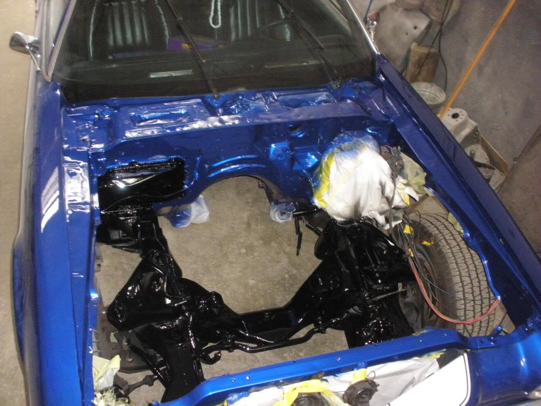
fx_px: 563
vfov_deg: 39.7
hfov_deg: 51.4
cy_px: 203
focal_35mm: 36
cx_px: 270
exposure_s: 1/30
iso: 640
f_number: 3.5
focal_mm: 6.3
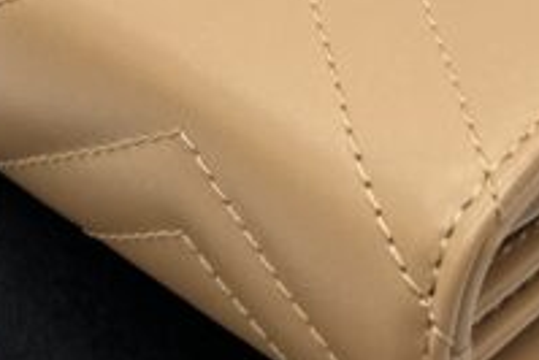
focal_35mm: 139
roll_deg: +4.0
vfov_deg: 9.9
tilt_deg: -41.6
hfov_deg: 14.7
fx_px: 2083
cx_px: 439
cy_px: 108
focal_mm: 5.7
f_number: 1.5
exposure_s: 1/100
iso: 32
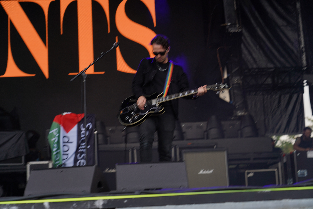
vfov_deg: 20.0
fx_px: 591
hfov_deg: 29.7
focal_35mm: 68
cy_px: 104
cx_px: 156
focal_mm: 68
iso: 100
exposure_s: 1/100
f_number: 4.5
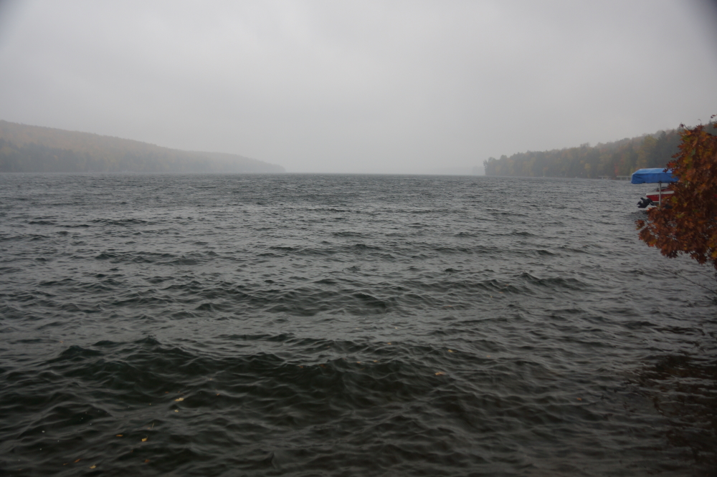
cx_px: 358
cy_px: 238
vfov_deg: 43.6
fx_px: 597
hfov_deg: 61.9
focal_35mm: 30
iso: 125
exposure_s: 1/60
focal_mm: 20
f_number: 4
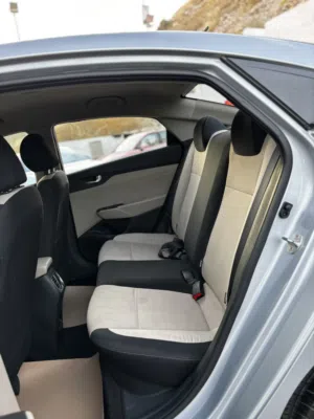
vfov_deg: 67.3
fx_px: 314
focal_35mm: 26
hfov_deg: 53.1
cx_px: 157
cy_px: 210
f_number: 1.6
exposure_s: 1/121
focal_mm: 5.96
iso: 50
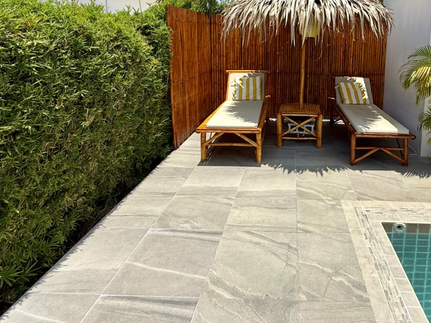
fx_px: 286
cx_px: 288
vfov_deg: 55.6
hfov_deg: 71.7
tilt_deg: -7.5
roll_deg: -1.7
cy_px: 76
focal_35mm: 23
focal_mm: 2.22
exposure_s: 1/1656
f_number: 2.2
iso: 50
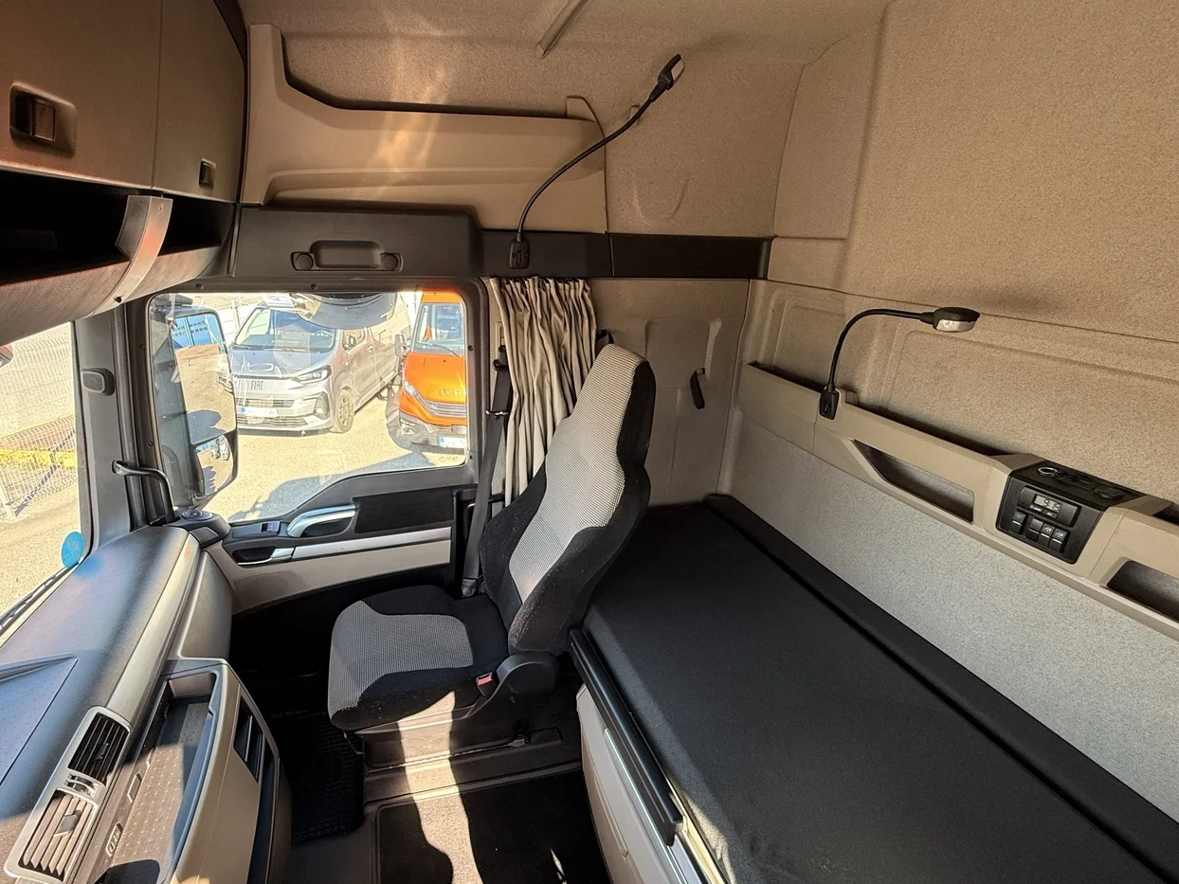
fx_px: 613
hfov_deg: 87.6
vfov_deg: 71.0
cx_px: 548
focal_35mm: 18
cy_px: 522
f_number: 2.2
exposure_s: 1/99
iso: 100
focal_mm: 2.22
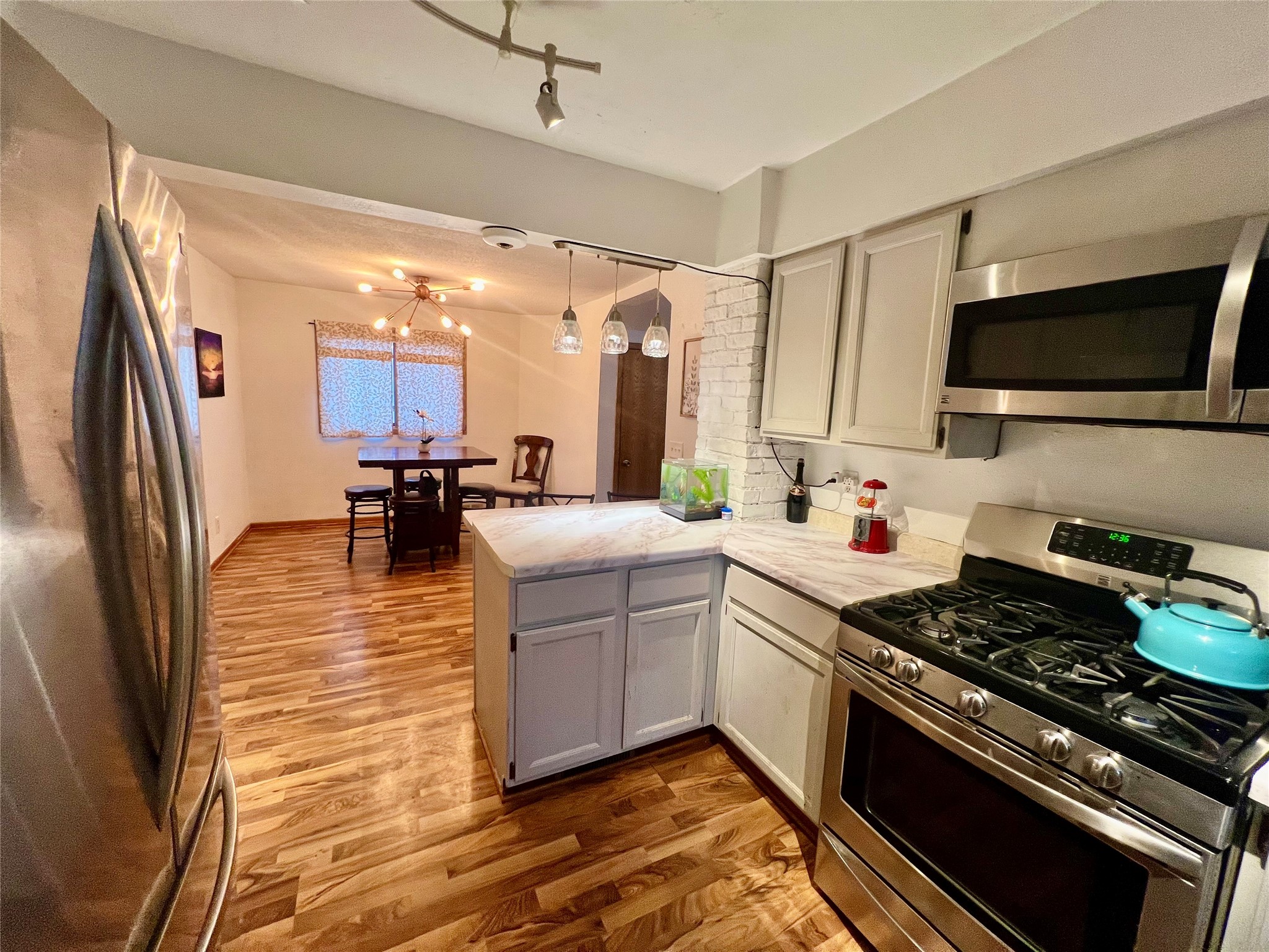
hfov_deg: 106.2
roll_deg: -2.0
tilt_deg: -9.2
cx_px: 634
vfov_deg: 89.9
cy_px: 476
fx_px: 477
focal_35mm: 13
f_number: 1.8
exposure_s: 1/120
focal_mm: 1.57
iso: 160
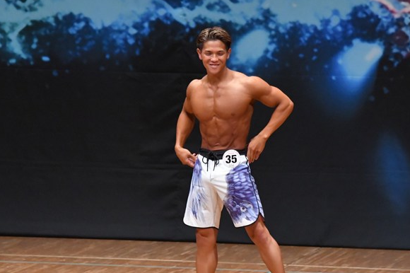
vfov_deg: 3.6
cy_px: 168
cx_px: 211
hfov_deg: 5.4
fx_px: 4337
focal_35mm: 381
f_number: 5.6
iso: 6400
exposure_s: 1/400
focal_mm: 190
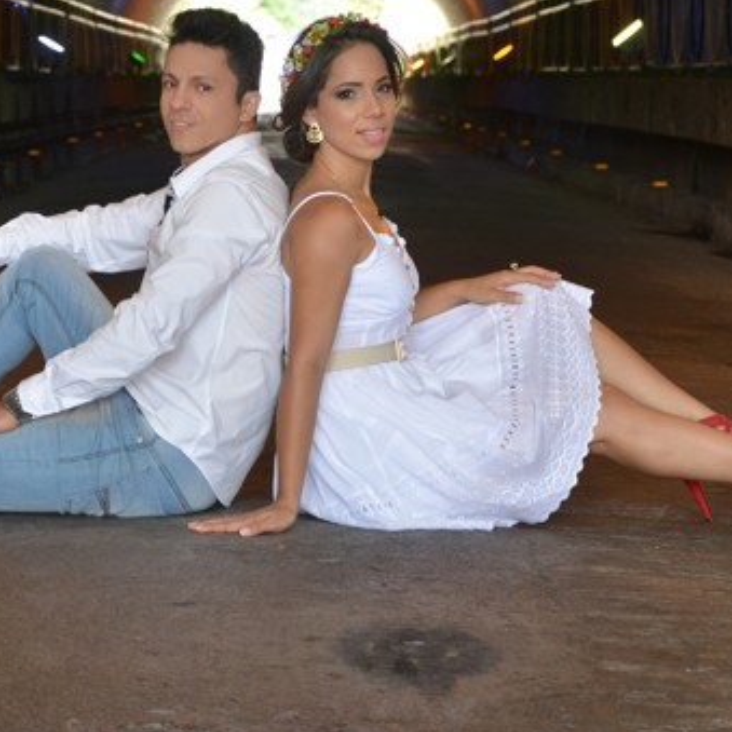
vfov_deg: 12.1
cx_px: 263
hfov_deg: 12.1
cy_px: 241
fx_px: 3445
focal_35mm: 144
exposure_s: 1/80
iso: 500
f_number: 4.8
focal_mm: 48
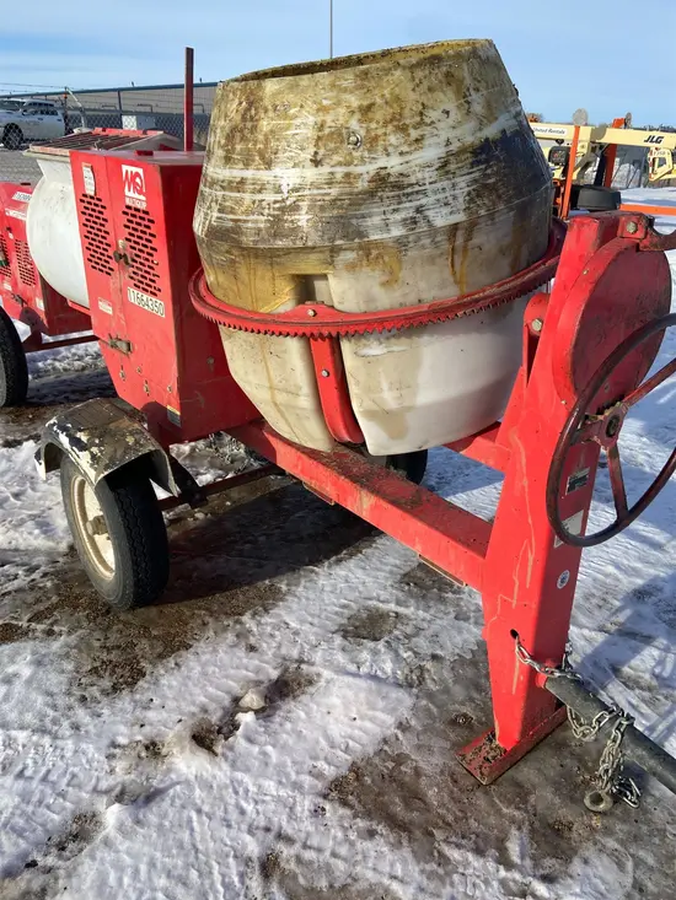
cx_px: 338
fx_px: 677
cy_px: 450
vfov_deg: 67.3
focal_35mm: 26
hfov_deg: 53.1
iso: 32
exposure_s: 1/3300
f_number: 1.8
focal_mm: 4.25
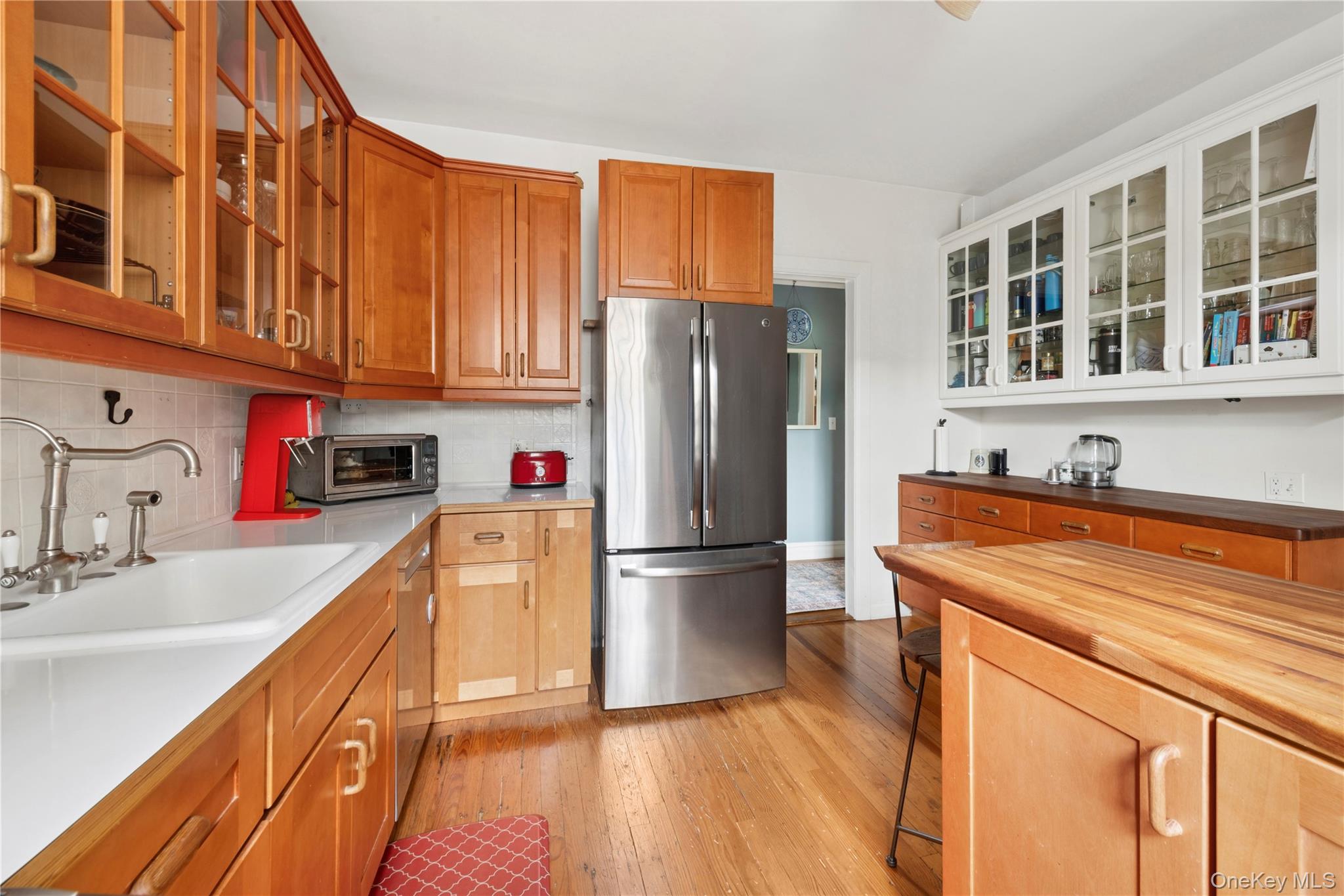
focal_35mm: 14
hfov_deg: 104.3
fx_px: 523
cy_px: 448
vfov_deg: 81.2
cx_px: 672
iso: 200
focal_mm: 14
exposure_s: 3
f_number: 13
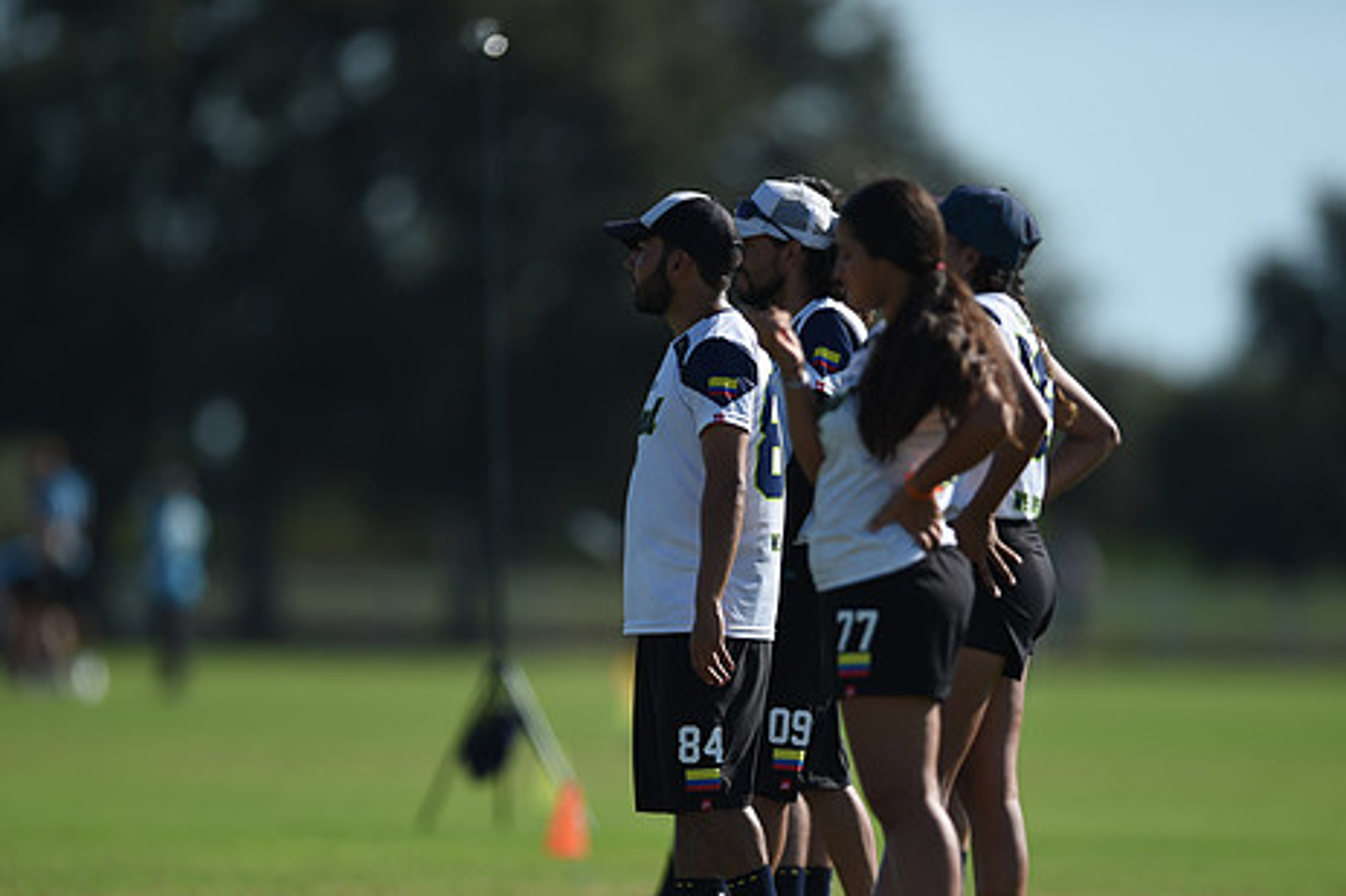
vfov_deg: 2.7
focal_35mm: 500
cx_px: 679
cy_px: 531
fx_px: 18687
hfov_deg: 4.1
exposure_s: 1/2500
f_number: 3.5
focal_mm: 400
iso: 100
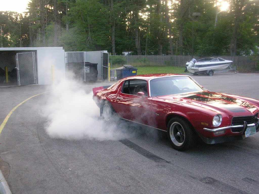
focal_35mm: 41
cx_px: 130
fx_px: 307
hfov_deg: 45.8
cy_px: 97
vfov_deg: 35.1
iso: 186
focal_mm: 6.2
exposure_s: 1/200
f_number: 2.9
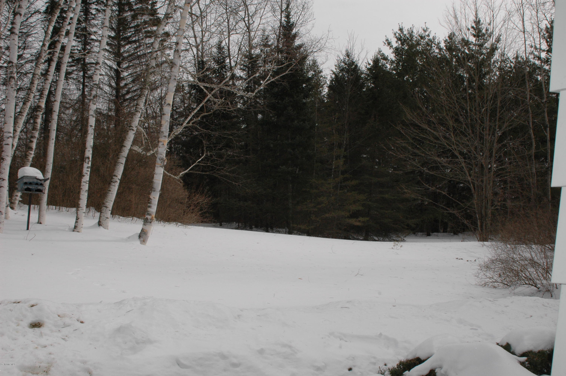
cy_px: 188
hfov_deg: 46.4
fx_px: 660
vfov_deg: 31.8
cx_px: 283
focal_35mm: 42
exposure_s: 1/500
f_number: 11
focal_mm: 28
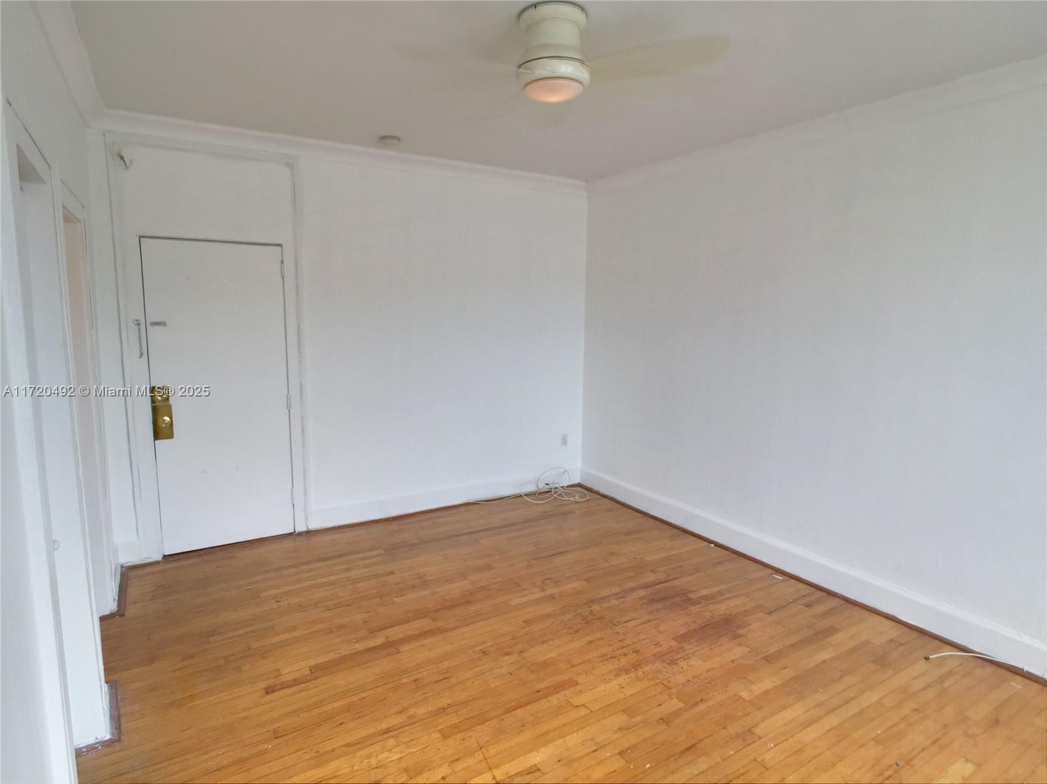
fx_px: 877
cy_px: 392
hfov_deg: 61.7
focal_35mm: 29
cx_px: 524
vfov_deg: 48.2
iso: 32
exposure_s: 1/231
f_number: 2.2
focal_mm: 4.15
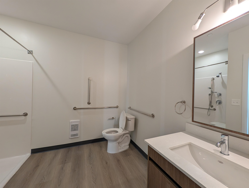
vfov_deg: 94.6
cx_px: 124
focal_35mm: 12
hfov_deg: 110.5
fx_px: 86
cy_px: 94
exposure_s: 1/120
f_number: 1.7
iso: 105
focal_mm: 2.02
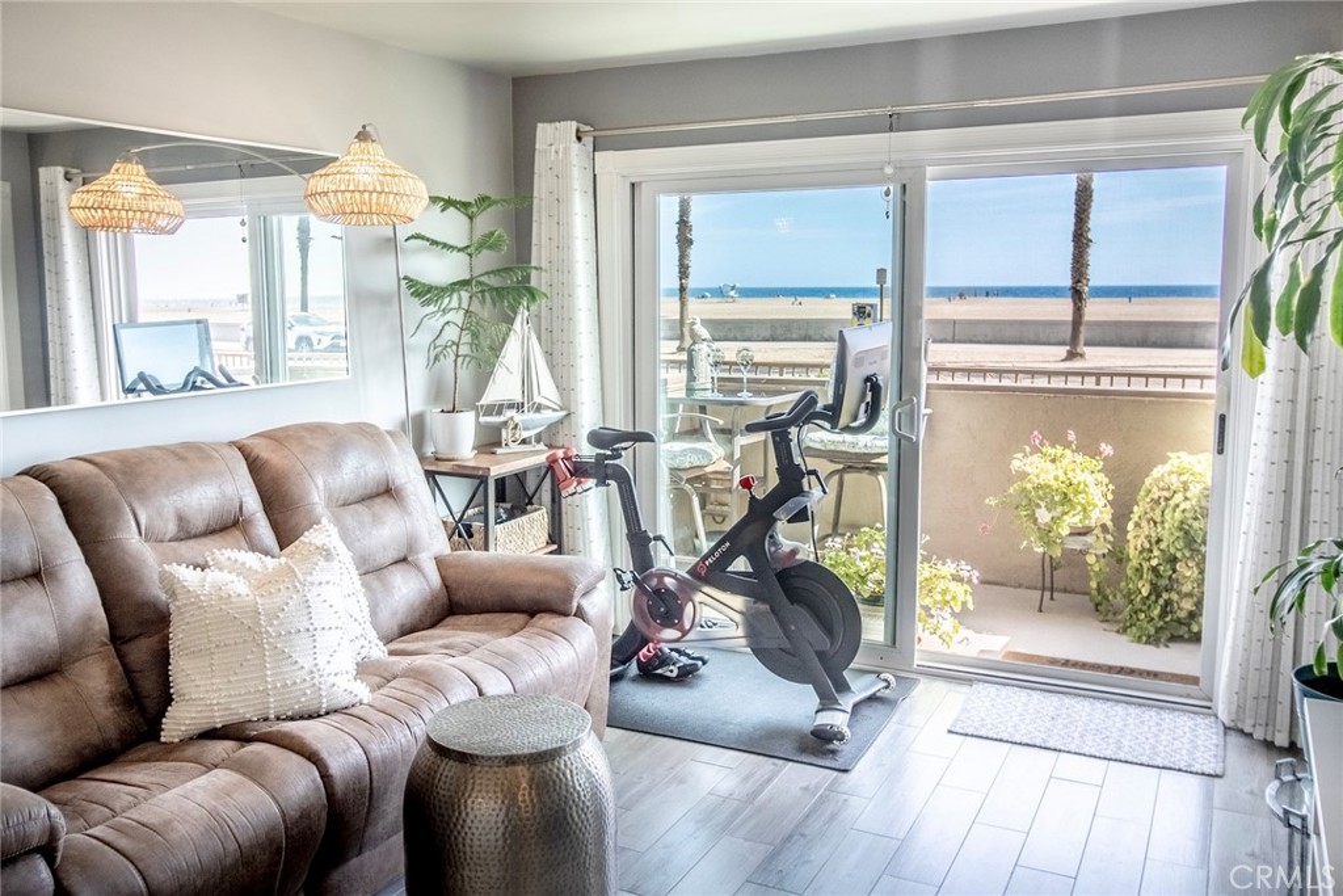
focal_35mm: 30
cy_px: 448
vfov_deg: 43.6
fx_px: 1119
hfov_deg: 61.9
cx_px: 672
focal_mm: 20
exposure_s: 1/3200
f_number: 5.6
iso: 800
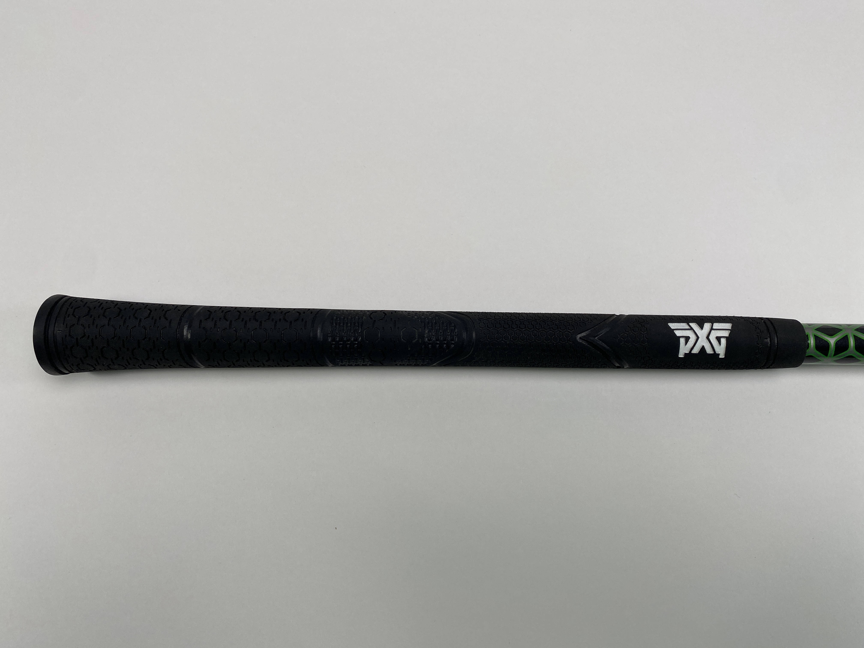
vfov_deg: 53.1
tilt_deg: -78.4
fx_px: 649
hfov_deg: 67.3
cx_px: 432
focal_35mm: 26
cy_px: 324
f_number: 1.8
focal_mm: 4.25
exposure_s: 1/391
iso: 32
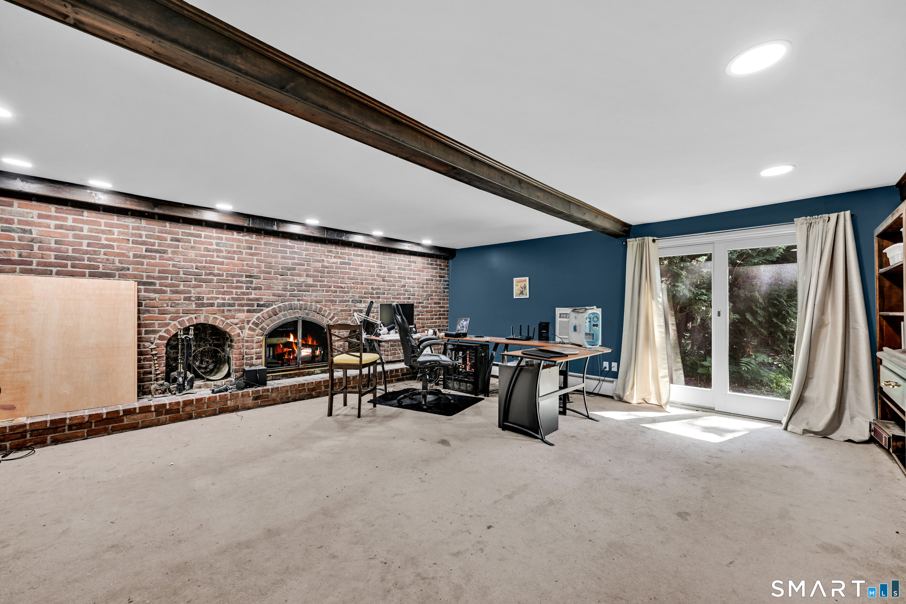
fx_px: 352
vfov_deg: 81.2
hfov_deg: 104.3
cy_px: 302
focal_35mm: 14
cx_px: 453
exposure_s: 1/250
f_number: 8
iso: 250
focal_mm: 14
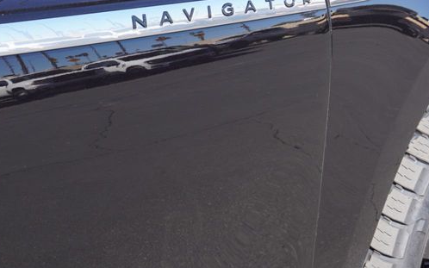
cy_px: 74
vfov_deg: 19.6
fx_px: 772
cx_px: 194
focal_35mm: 66
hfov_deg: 31.0
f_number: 5.6
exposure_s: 1/125
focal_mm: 21
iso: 100
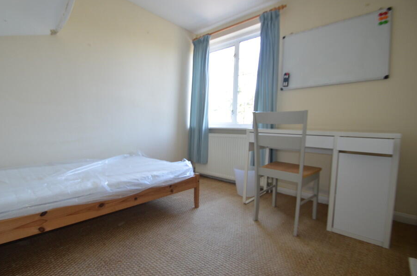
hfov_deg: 93.3
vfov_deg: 70.1
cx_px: 196
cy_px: 137
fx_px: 196
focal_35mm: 17
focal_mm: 10
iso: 400
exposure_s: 1/60
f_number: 3.5
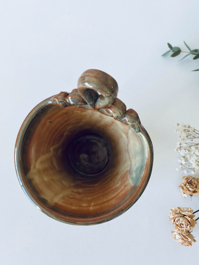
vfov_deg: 65.3
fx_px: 207
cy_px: 132
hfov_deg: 51.3
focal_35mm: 27
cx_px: 96
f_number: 1.8
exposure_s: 1/121
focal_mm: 4.25
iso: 40
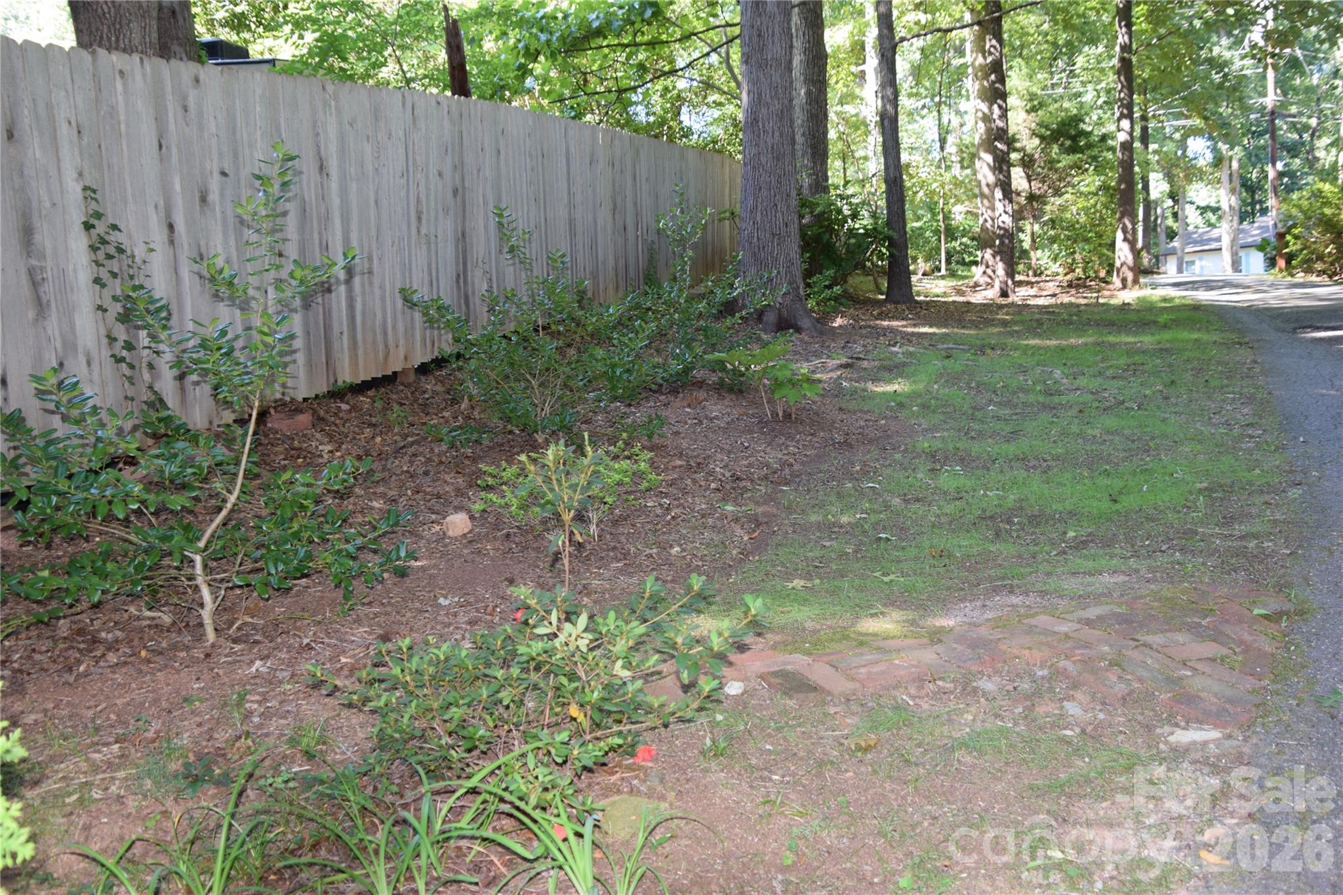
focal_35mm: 39
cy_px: 448
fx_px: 1455
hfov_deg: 49.6
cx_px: 672
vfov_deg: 34.2
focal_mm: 26
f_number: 5
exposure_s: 1/100
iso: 800
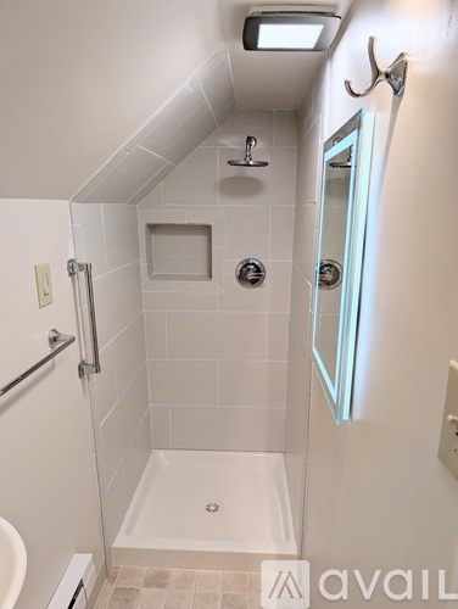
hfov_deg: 56.9
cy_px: 304
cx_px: 229
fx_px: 423
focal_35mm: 24
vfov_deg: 71.5
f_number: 1.68
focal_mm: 6.9
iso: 25
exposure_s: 1/934
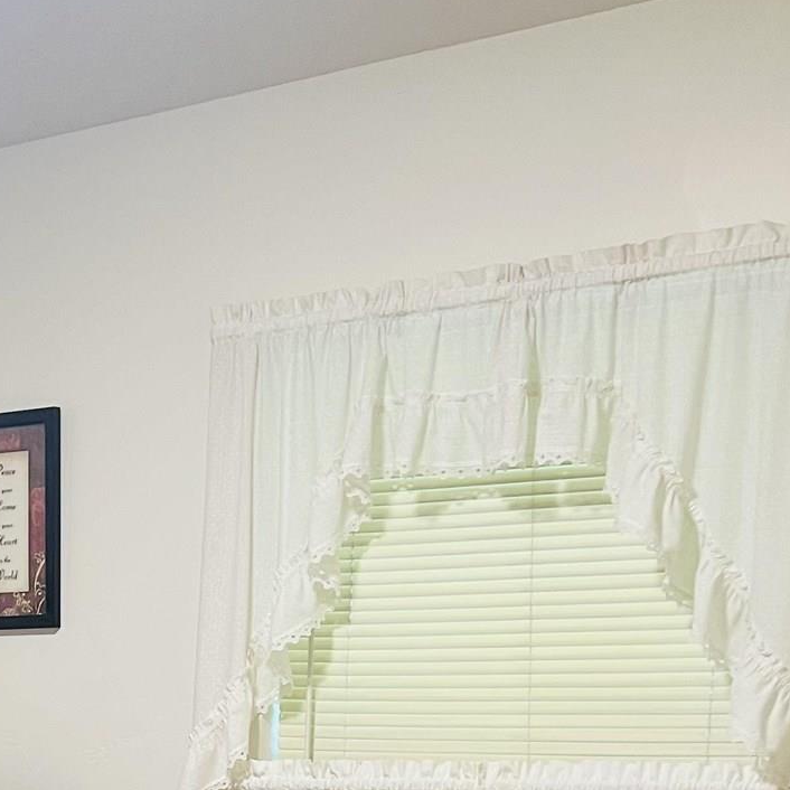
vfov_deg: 21.3
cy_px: 971
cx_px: -140
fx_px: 1936
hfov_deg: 21.5
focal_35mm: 75
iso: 200
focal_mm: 5.7
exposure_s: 1/60
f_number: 1.5
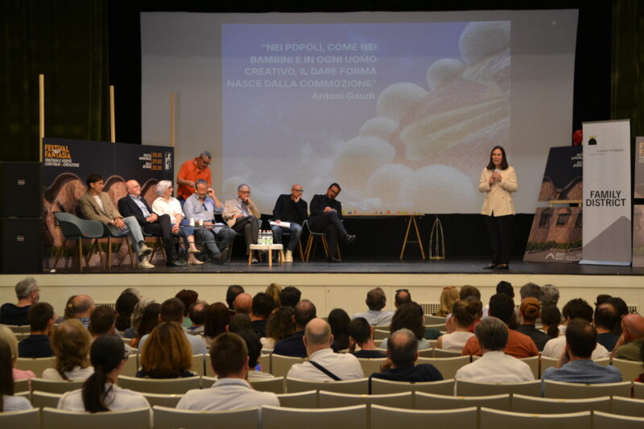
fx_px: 1288
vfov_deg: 18.9
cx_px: 322
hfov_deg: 28.1
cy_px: 214
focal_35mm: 72
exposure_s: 1/15
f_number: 4.8
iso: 640
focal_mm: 48
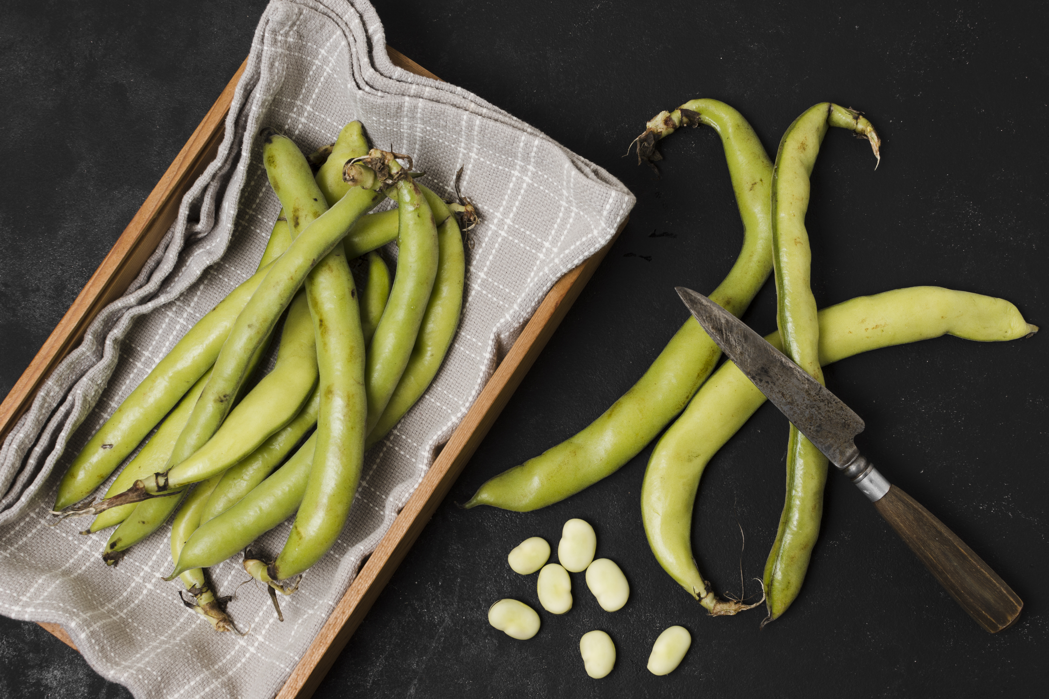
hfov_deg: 37.9
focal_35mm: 52
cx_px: 524
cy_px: 350
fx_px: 1530
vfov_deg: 25.8
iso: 200
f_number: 8
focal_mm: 35
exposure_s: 1/125
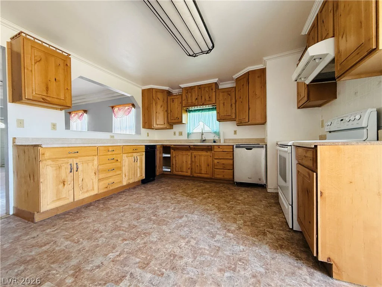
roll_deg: +0.3
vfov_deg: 85.7
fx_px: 154
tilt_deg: -0.3
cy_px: 144
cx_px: 191
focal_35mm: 14
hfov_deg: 102.1
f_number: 2.2
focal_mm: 2.22
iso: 320
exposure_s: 1/99
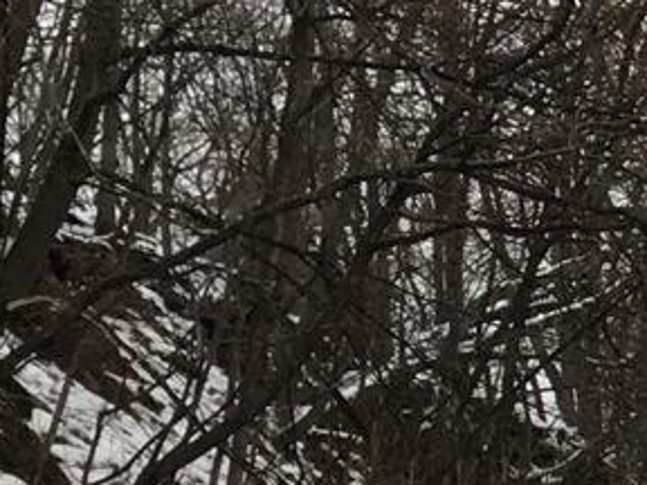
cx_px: 1716
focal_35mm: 206
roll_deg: +2.0
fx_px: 3850
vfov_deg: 7.0
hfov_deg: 8.5
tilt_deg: +1.9
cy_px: 855
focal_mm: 4.15
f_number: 2.2
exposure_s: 1/120
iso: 32
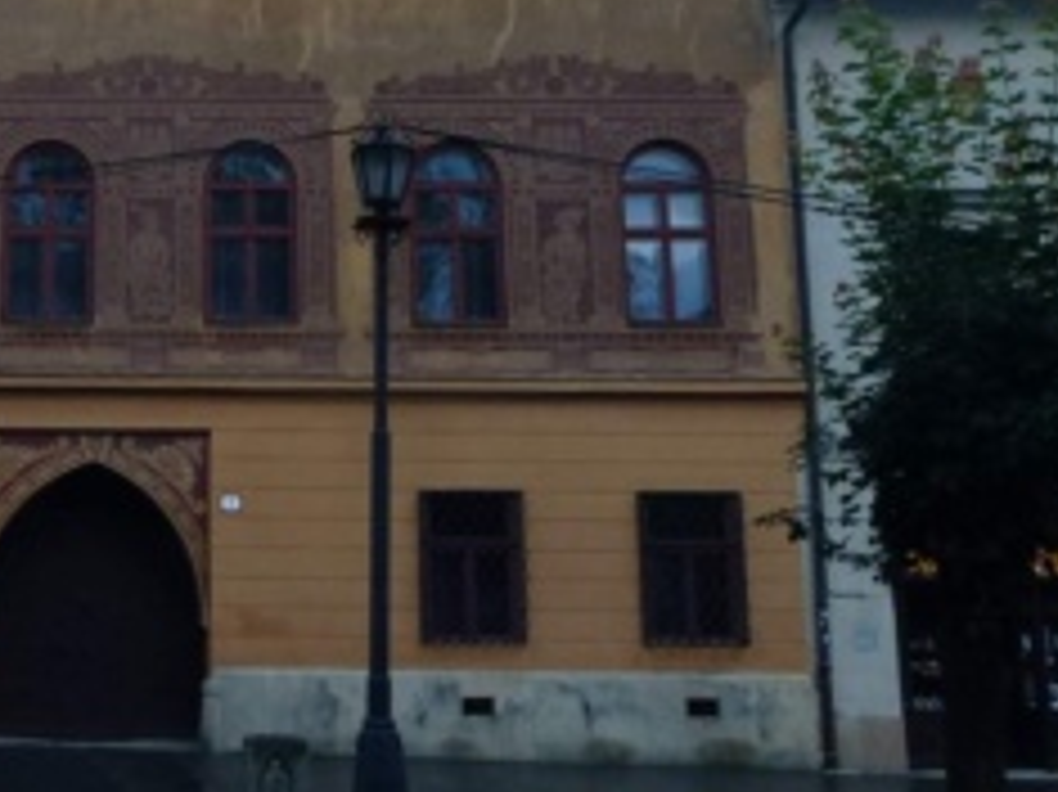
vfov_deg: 28.3
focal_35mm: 51
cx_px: 54
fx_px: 1558
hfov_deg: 34.8
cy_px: 241
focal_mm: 4.3
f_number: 3.3
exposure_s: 1/60
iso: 125
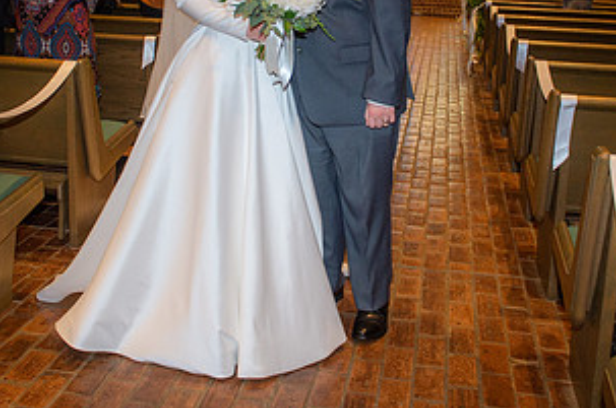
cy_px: 83
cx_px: 307
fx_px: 786
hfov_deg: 42.8
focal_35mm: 46
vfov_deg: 28.5
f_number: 5.6
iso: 1600
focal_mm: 24
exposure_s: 1/125
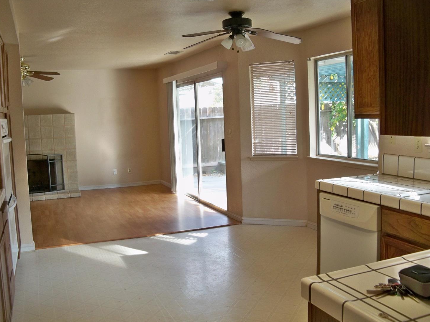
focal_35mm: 36
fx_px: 447
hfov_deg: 51.4
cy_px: 164
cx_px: 213
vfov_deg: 39.6
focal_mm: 6.2
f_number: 3.5
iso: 125
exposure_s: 1/30
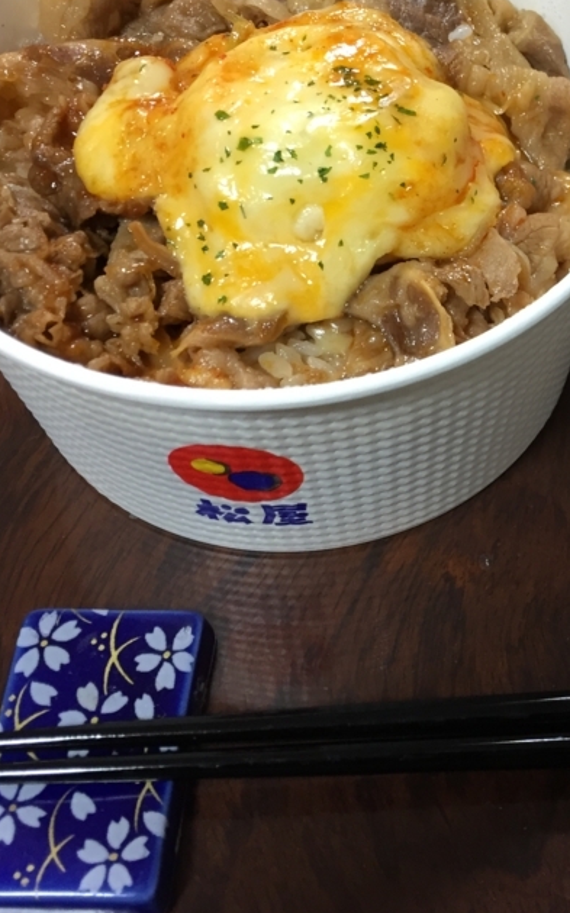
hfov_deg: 24.8
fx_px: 1244
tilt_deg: -53.1
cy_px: 396
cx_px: 550
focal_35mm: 50
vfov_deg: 40.2
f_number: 2.2
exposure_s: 1/30
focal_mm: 4.15
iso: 100
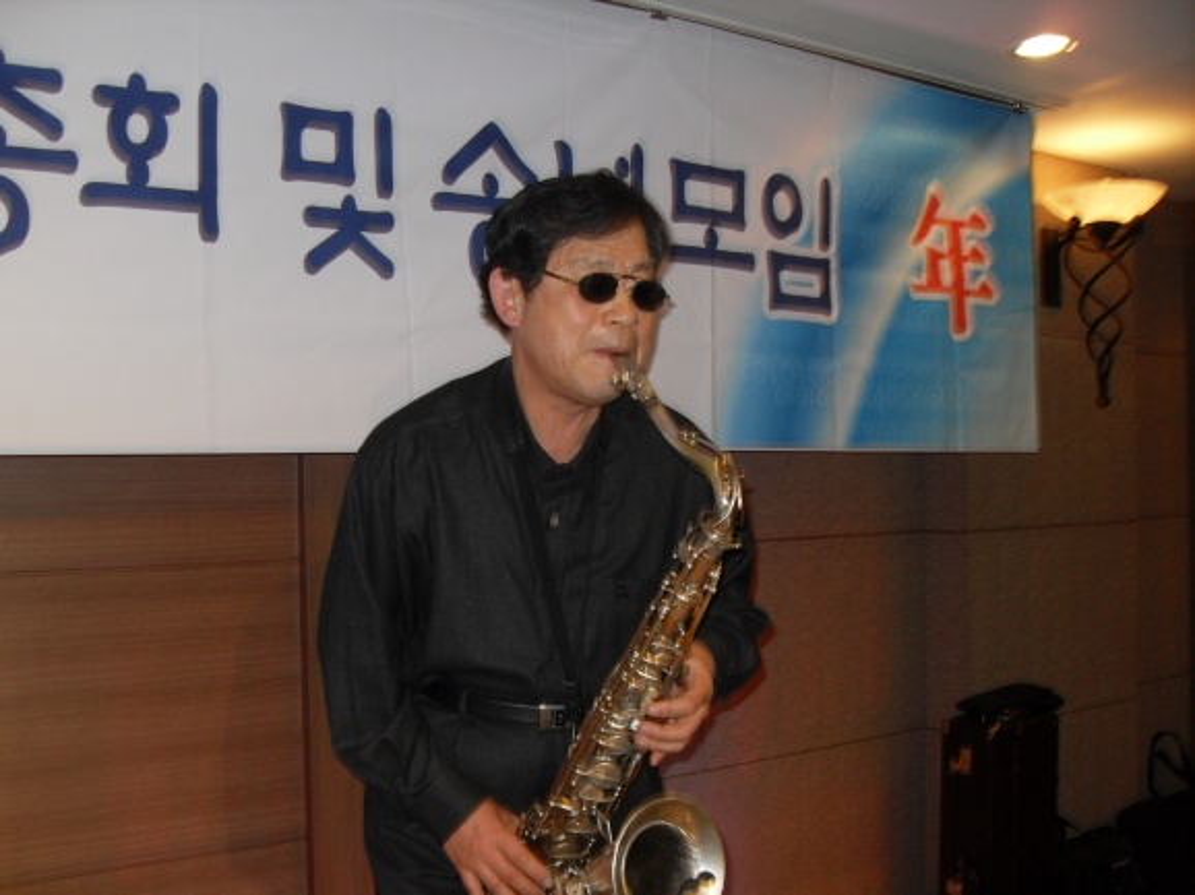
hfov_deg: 50.2
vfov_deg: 38.6
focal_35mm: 37
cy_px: 448
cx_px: 598
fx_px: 1277
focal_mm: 6.3
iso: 100
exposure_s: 1/45
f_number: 2.8
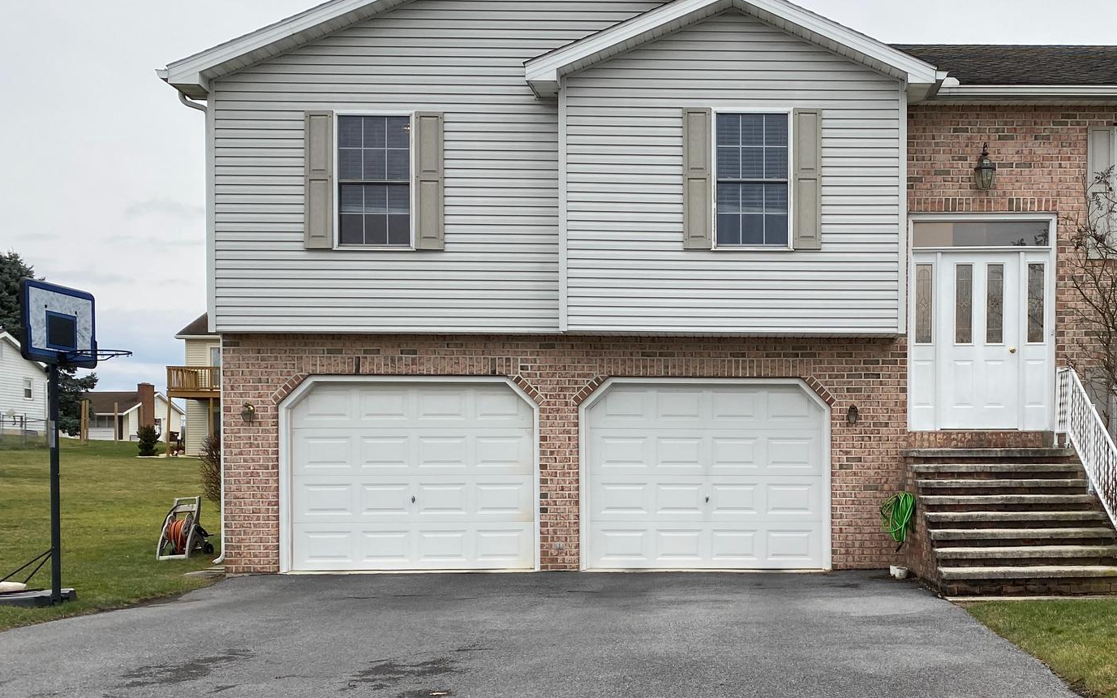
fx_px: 1248
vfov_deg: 31.0
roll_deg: -0.1
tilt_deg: -0.7
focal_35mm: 41
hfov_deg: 47.2
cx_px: 775
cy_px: 473
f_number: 1.8
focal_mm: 4.25
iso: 32
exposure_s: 1/534
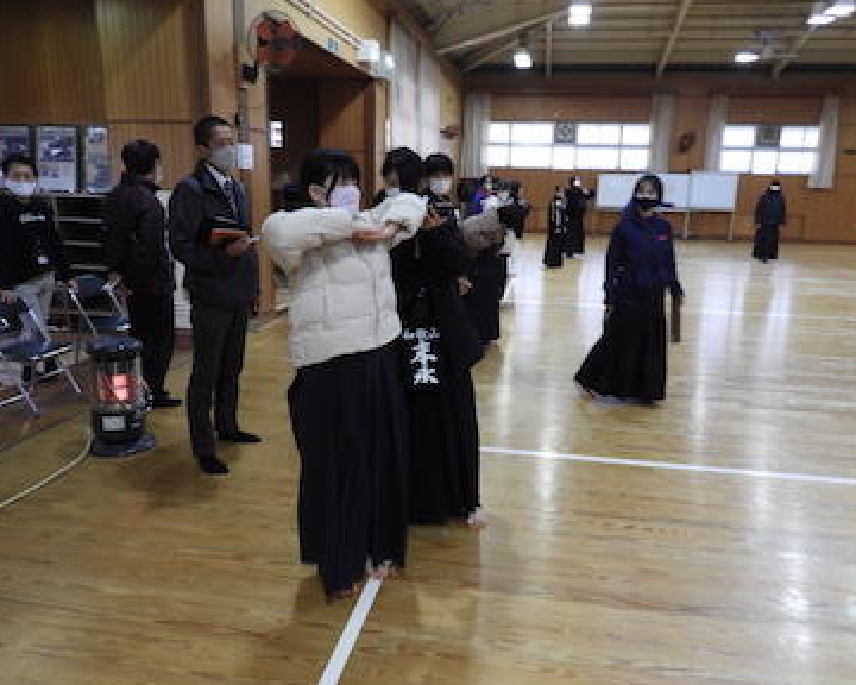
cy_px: 350
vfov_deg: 54.9
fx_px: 659
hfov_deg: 66.0
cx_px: 440
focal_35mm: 26
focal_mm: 4.3
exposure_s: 1/30
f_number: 3.3
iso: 220
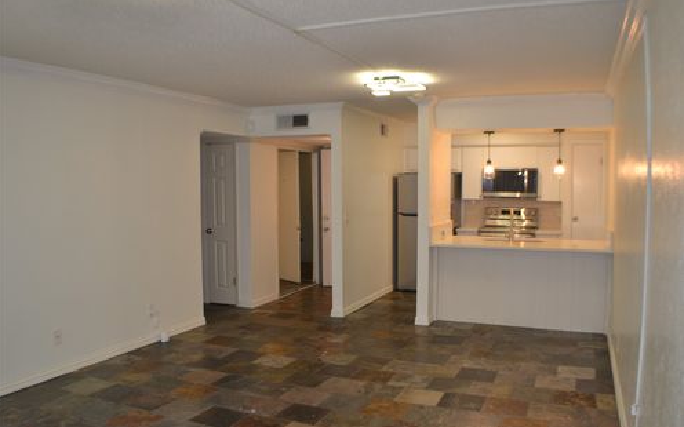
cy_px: 203
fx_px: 690
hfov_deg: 52.7
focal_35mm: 37
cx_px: 341
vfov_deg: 34.4
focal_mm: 24
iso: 500
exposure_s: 1/60
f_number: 4
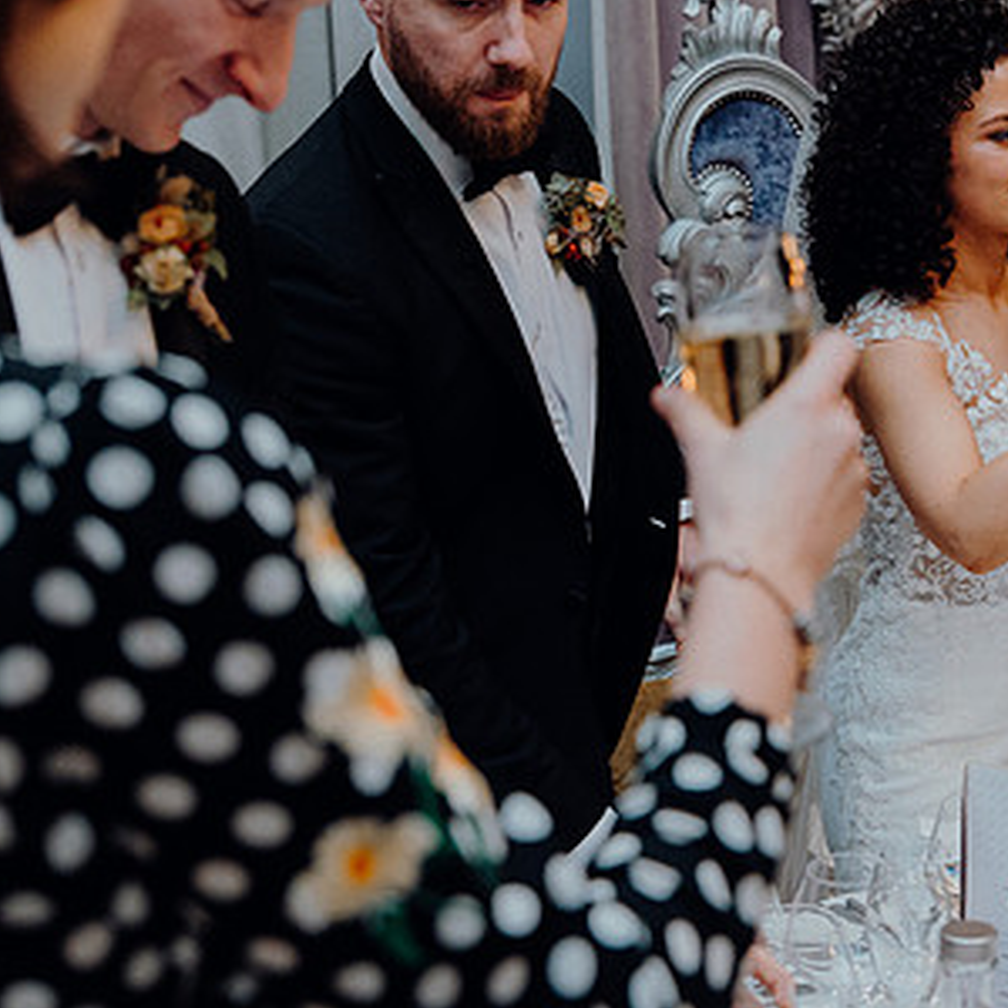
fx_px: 2438
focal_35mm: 74
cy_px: 398
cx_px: 840
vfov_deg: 23.3
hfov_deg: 23.0
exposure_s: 1/160
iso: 2500
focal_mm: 45
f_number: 3.5
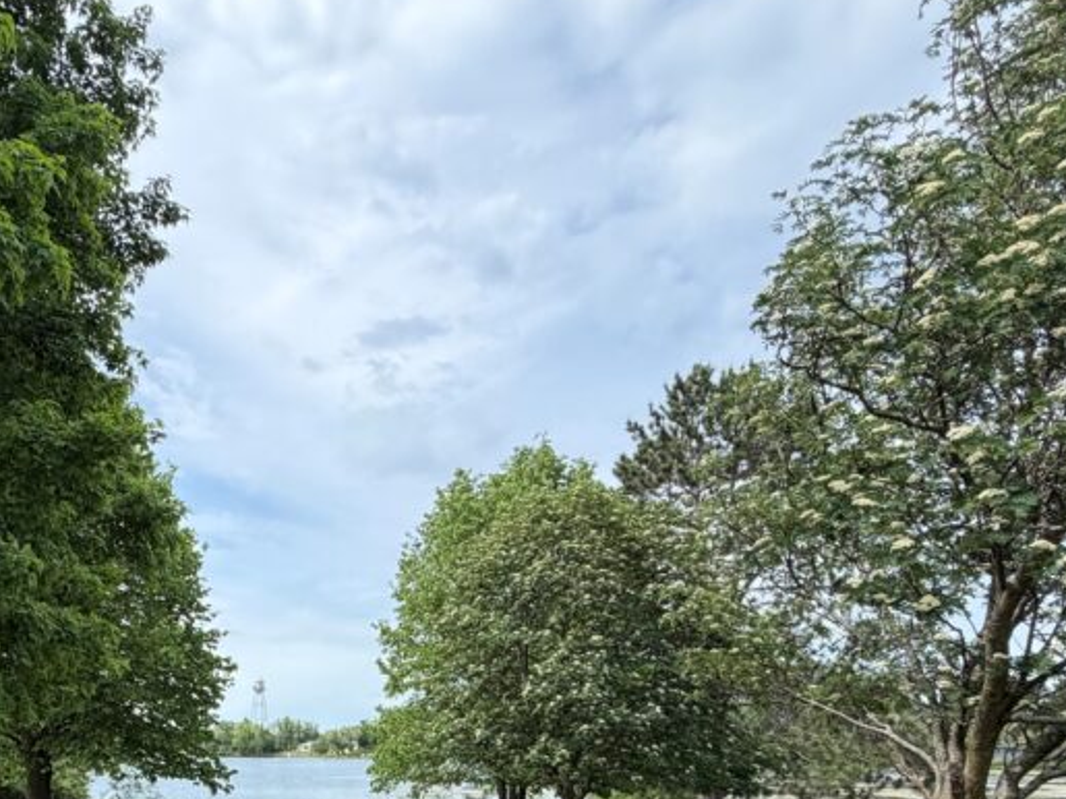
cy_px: 766
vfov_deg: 42.7
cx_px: 208
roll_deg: -0.2
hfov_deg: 57.0
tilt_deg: -0.4
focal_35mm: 29
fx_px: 893
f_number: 2.2
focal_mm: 2.22
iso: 40
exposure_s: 1/638
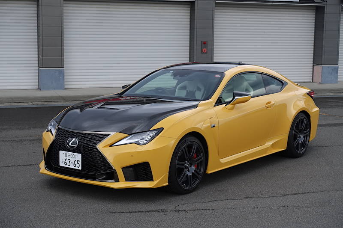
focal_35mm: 65
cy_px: 114
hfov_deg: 31.0
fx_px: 619
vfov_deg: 20.9
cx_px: 172
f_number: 5.6
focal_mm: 23.9
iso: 125
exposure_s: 1/200
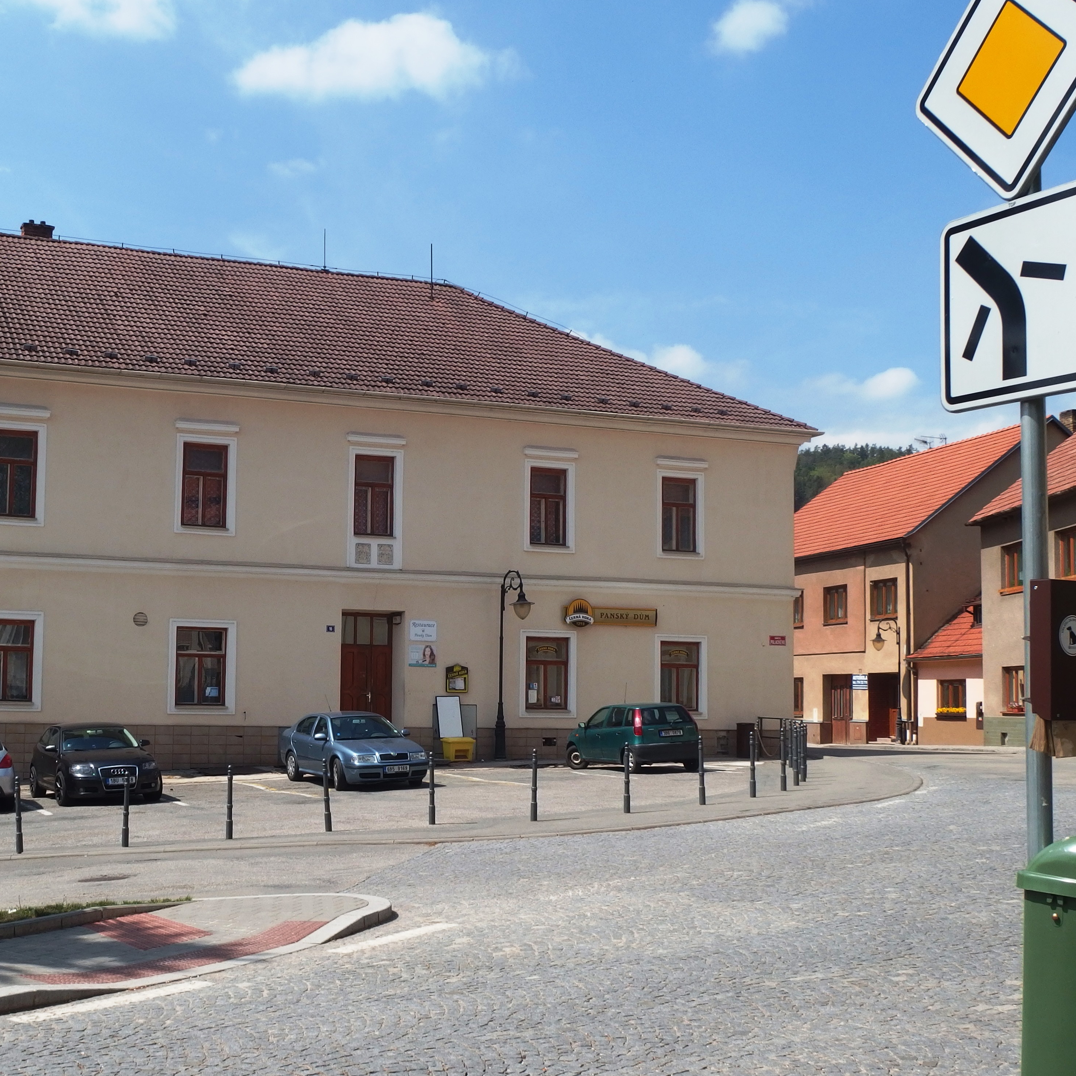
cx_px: 377
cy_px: 535
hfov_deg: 33.8
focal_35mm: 50
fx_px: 1758
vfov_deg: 34.0
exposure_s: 1/1000
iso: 100
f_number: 5
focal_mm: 7.5
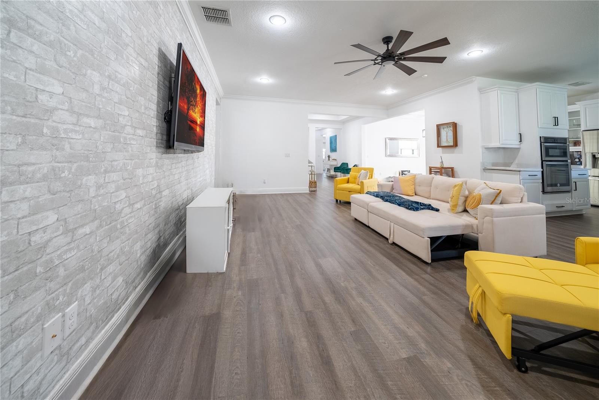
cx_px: 300
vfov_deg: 90.1
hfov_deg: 112.6
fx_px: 200
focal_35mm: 12
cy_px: 200
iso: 160
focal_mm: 12
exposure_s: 1/100
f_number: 5.6
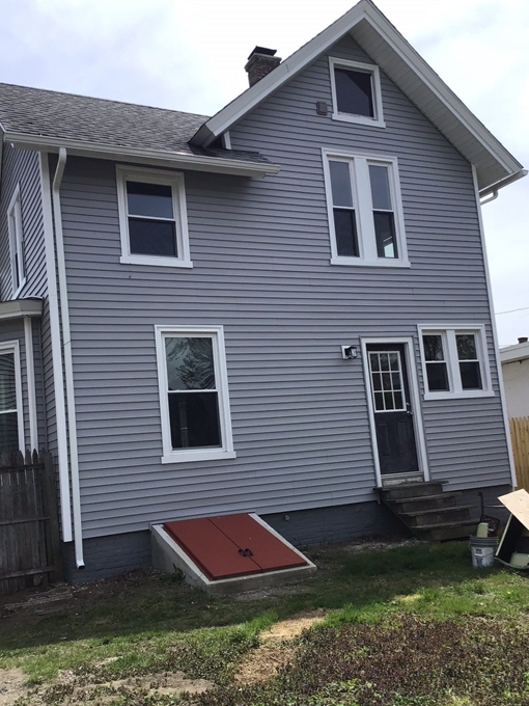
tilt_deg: +6.6
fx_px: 713
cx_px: 250
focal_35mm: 35
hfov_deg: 40.7
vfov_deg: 52.6
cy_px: 379
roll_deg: +5.0
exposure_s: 1/1199
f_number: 2.4
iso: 25
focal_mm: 3.3
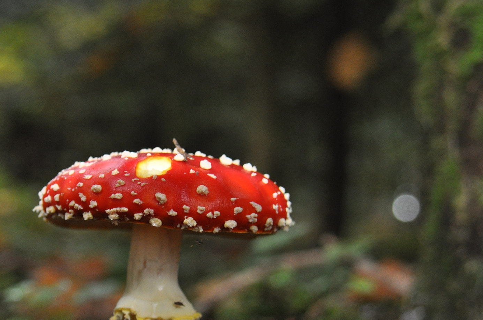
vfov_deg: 15.3
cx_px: 145
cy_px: 208
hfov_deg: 22.8
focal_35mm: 89
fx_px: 1193
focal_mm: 40
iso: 800
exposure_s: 1/60
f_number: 5
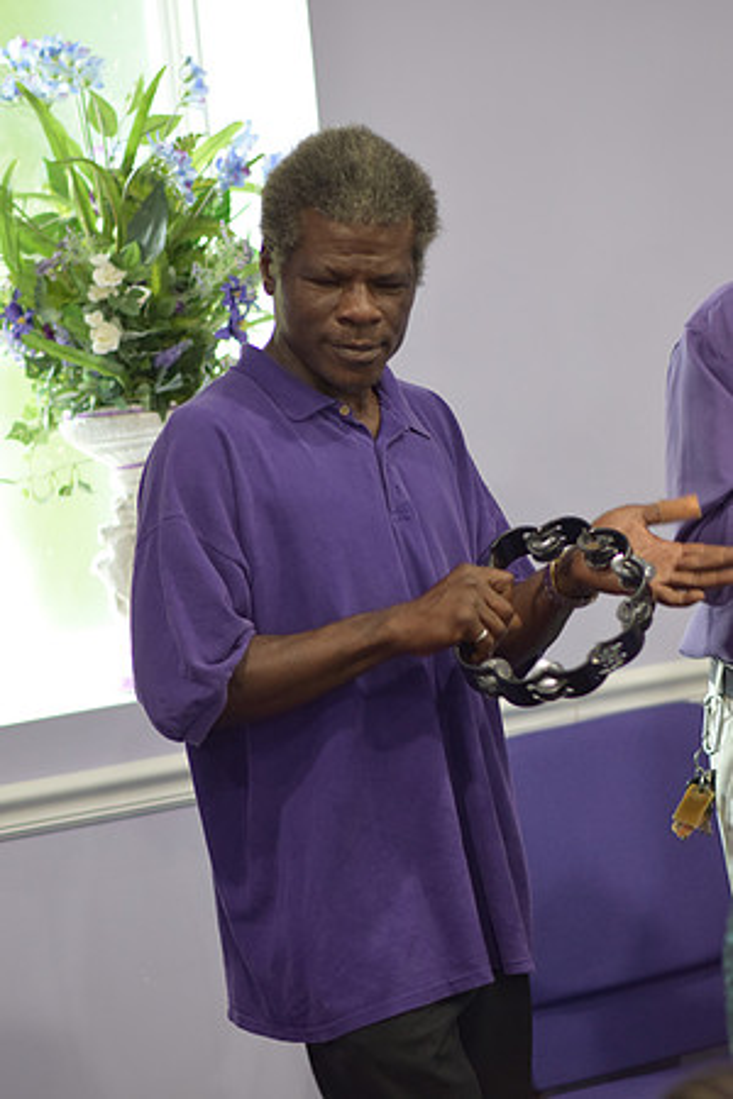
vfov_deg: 16.1
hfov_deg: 10.8
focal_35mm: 128
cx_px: 366
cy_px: 550
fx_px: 3894
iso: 1000
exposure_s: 1/200
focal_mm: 85
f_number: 2.2
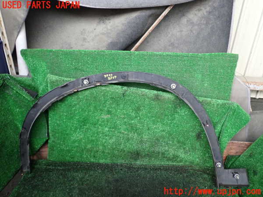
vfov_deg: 46.8
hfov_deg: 60.0
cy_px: 98
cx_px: 132
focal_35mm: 30
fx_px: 228
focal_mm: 5.4
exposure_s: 1/30
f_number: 2.3
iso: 250
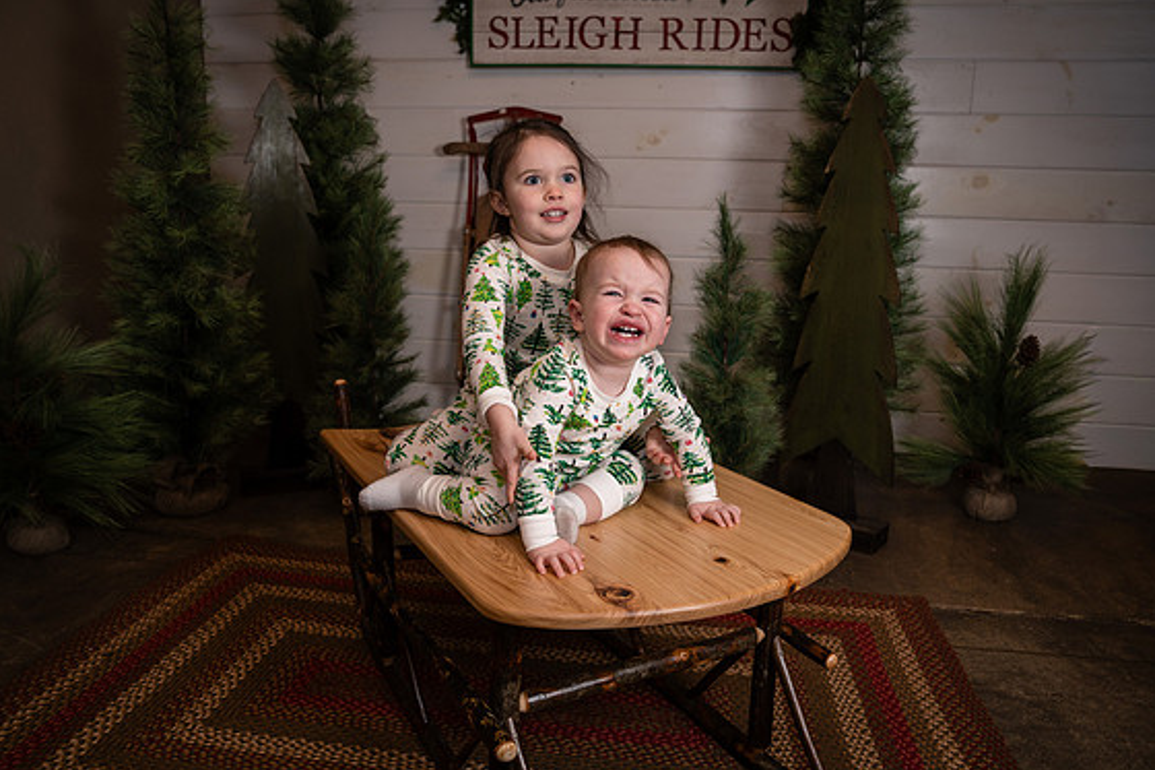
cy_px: 402
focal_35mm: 27
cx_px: 587
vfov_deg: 47.9
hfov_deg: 67.4
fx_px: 866
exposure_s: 1/250
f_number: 4
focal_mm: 24
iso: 320
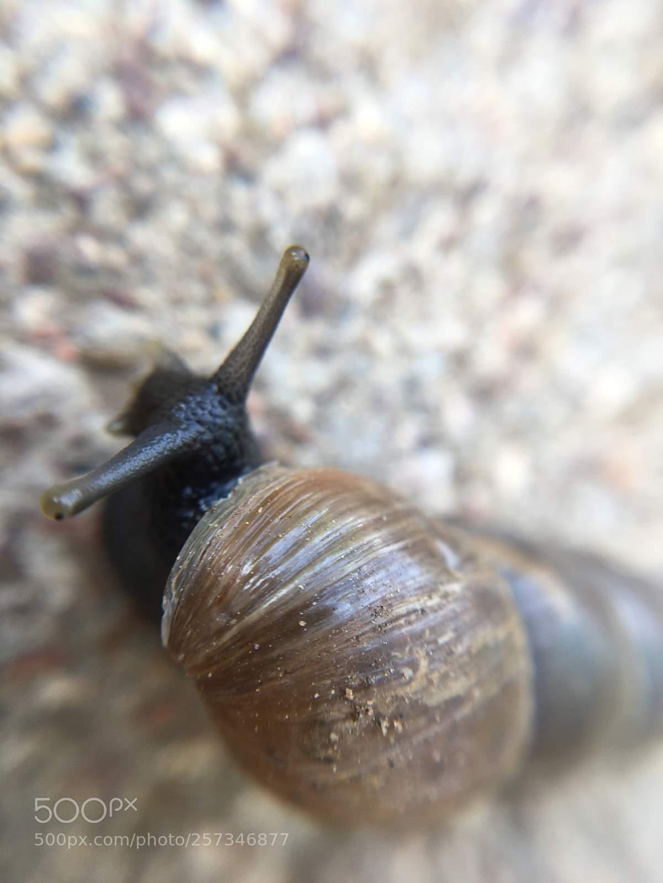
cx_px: 332
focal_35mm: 29
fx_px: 741
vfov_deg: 61.7
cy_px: 442
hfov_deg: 48.2
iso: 25
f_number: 2.2
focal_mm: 4.15
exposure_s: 1/132
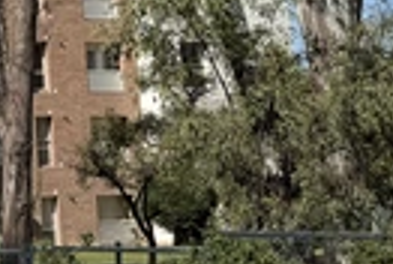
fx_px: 1663
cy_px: -132
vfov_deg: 8.9
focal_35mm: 152
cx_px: -201
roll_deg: +1.9
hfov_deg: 12.8
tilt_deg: +11.1
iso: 80
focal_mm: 6.76
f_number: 1.78
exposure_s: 1/4405
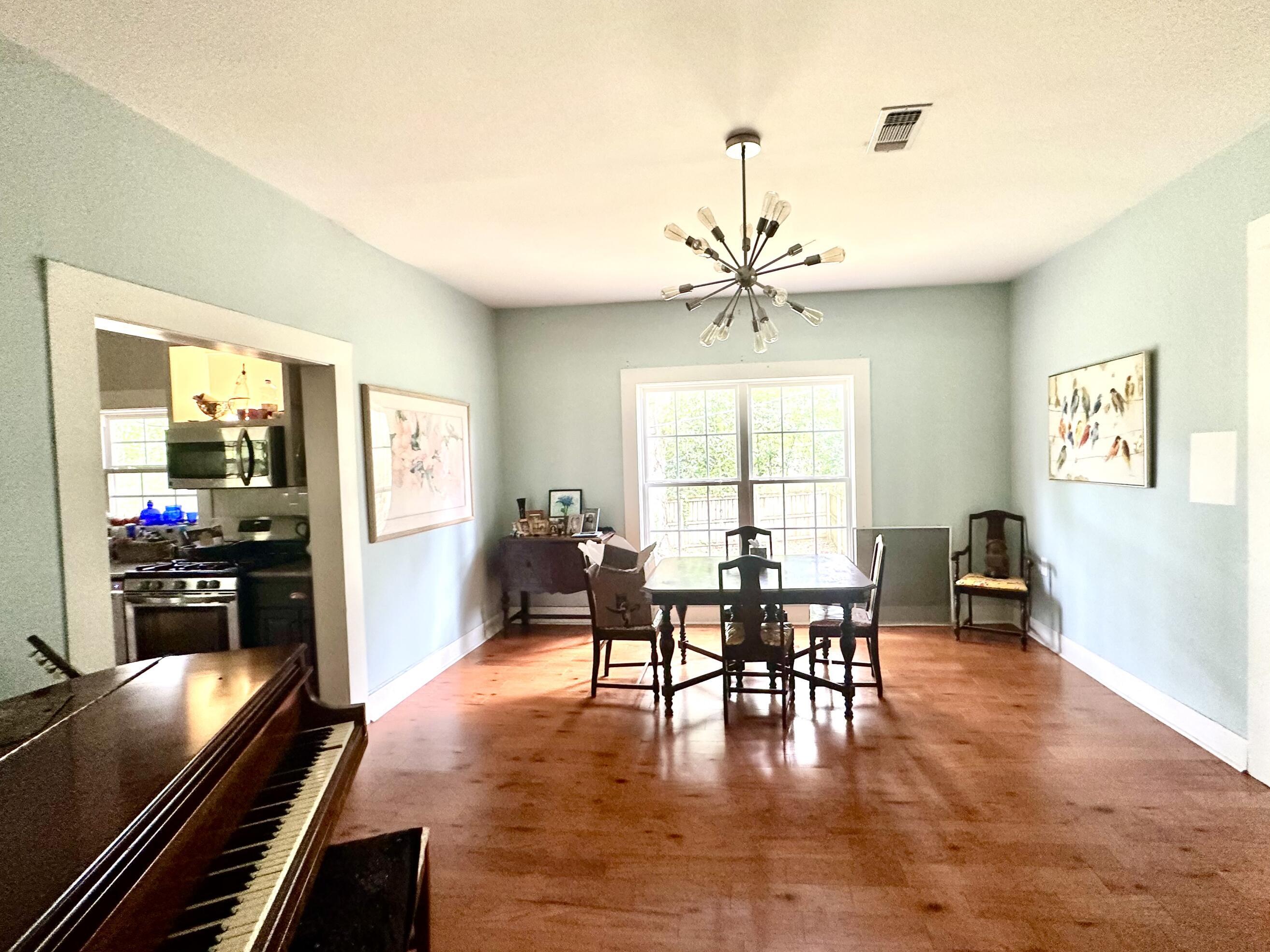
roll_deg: +0.4
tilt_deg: +0.1
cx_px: 694
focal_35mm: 16
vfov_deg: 78.1
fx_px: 587
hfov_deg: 94.2
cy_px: 472
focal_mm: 2.22
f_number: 2.2
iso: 250
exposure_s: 1/60
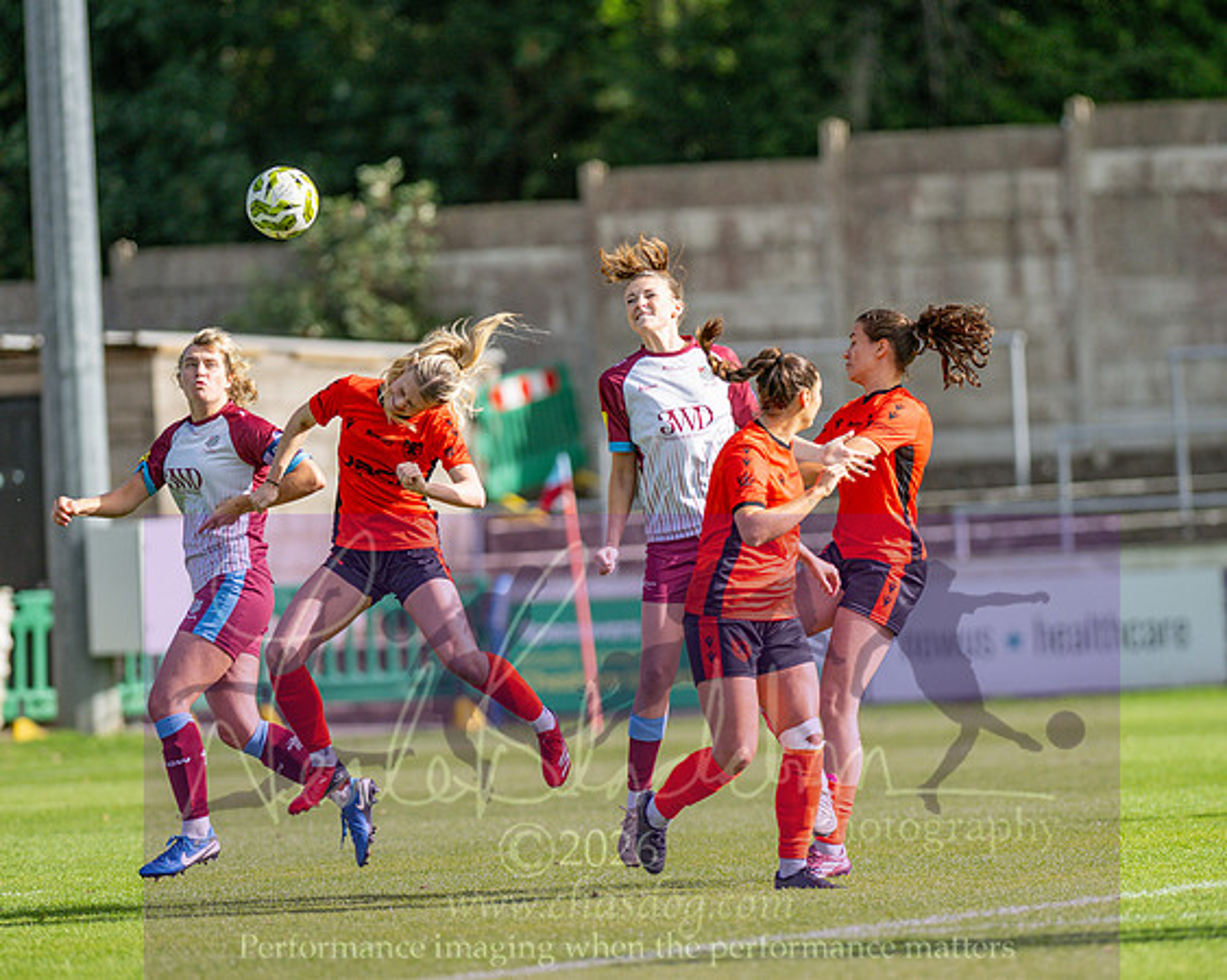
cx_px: 614
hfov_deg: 5.7
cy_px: 490
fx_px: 12271
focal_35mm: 338
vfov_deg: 4.6
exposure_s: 1/3200
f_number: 2.8
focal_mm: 300
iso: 200
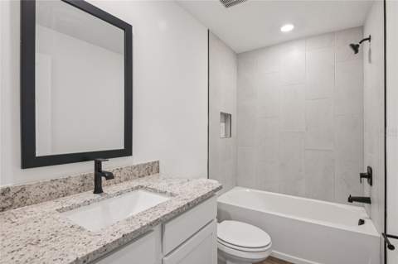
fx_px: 177
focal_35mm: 16
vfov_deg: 73.6
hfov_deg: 96.8
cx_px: 199
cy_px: 132
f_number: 8
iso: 400
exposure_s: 1/20
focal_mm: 16
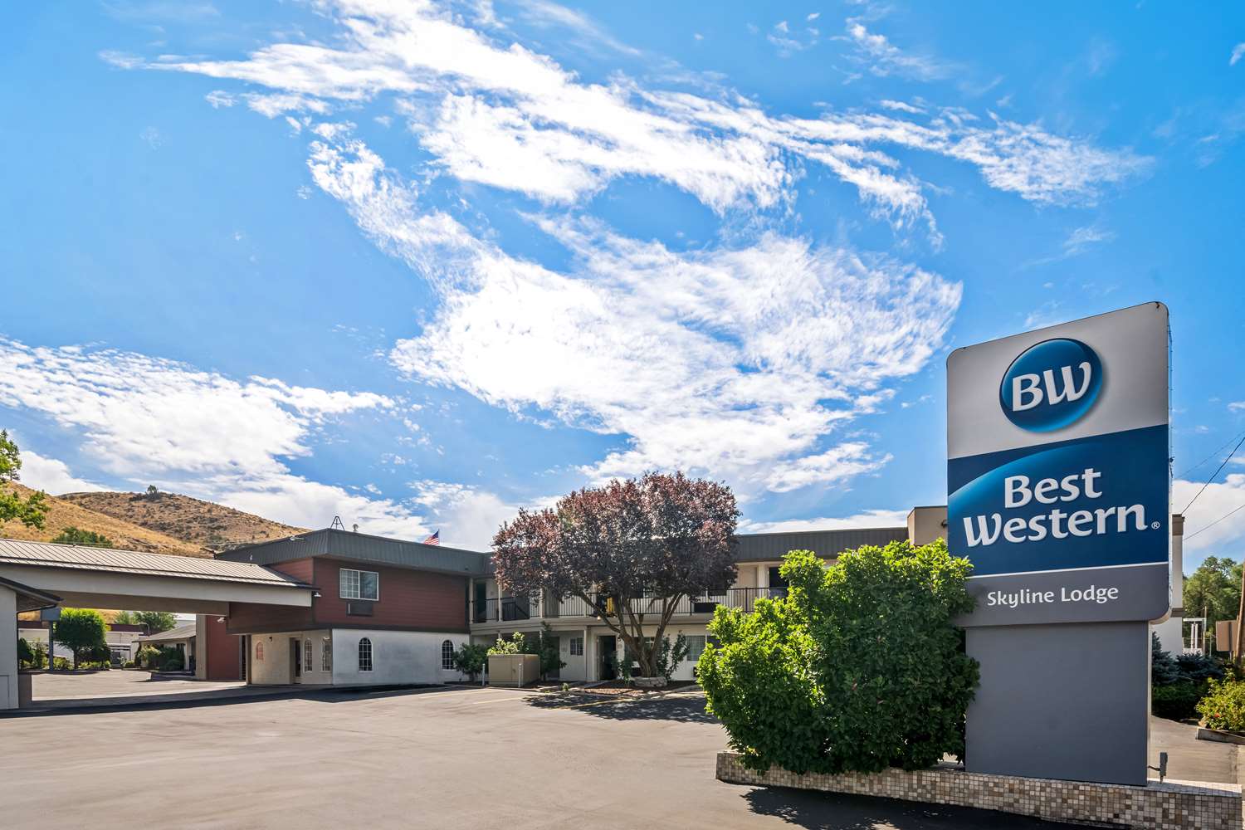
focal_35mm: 16
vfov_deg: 73.7
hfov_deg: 96.7
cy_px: 415
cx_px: 622
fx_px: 553
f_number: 10
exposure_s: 1/250
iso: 250
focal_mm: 16
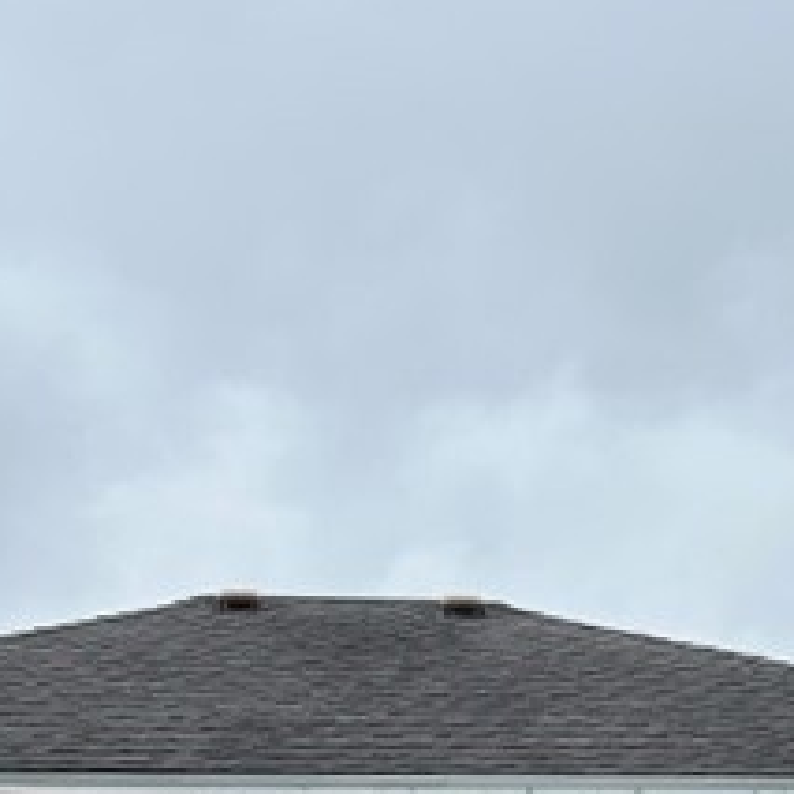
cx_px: 335
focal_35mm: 83
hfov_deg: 20.9
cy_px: 1264
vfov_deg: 18.1
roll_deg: -1.4
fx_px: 2154
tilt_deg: -0.9
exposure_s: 1/827
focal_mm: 5.7
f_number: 1.5
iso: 50
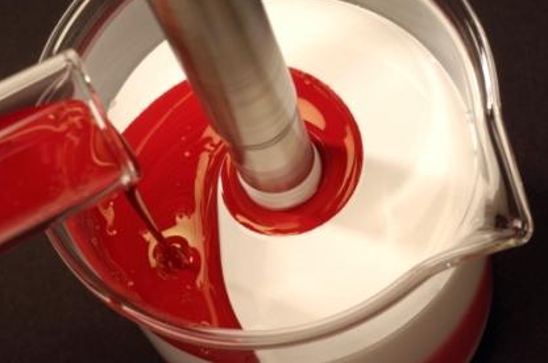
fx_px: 1474
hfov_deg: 21.1
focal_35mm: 97
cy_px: 182
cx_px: 262
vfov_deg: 14.1
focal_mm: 60
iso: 100
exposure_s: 1/100
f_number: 22
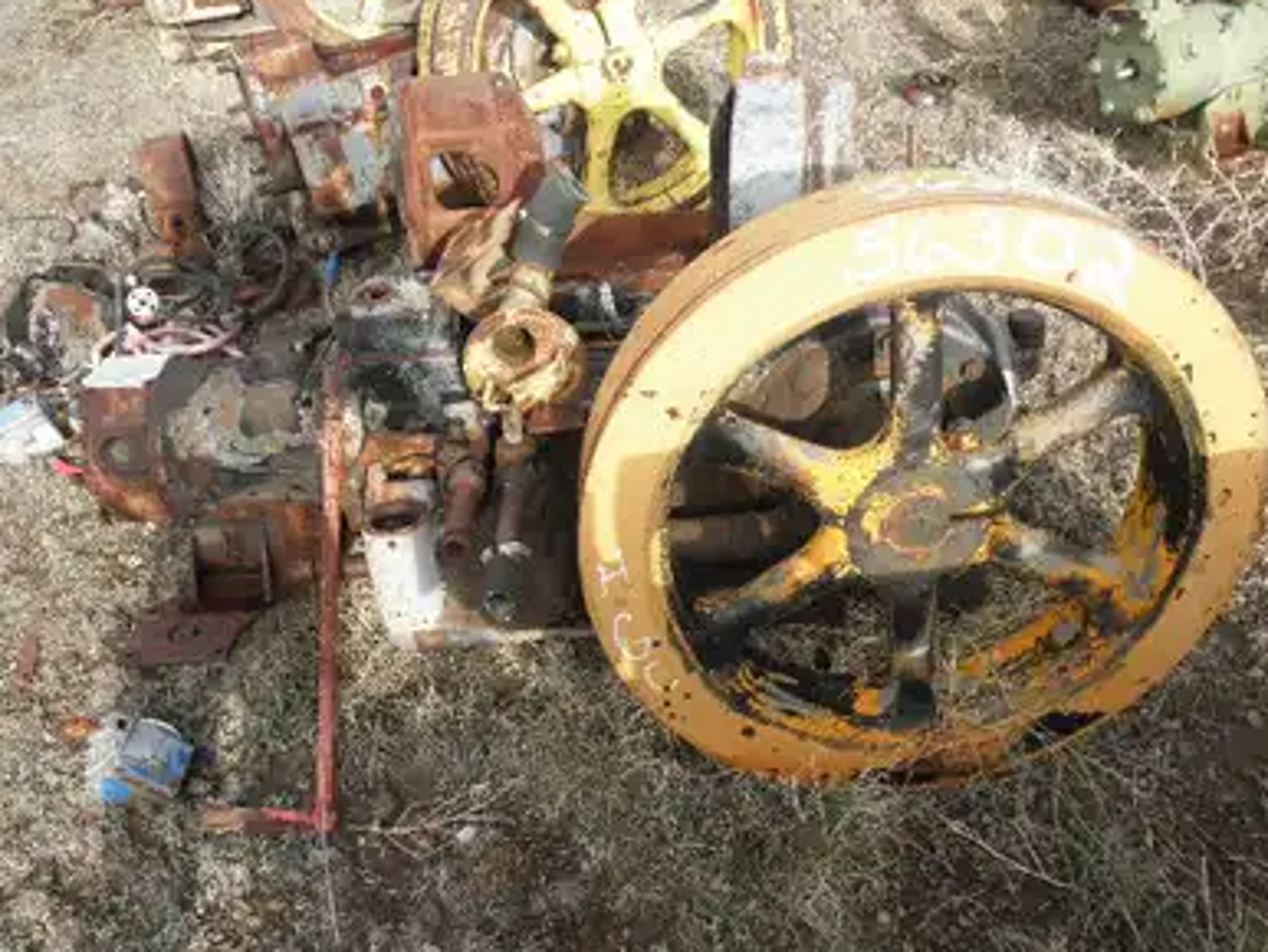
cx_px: 654
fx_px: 1063
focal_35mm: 29
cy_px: 473
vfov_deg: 48.3
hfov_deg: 61.6
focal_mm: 5
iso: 64
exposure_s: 1/320
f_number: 3
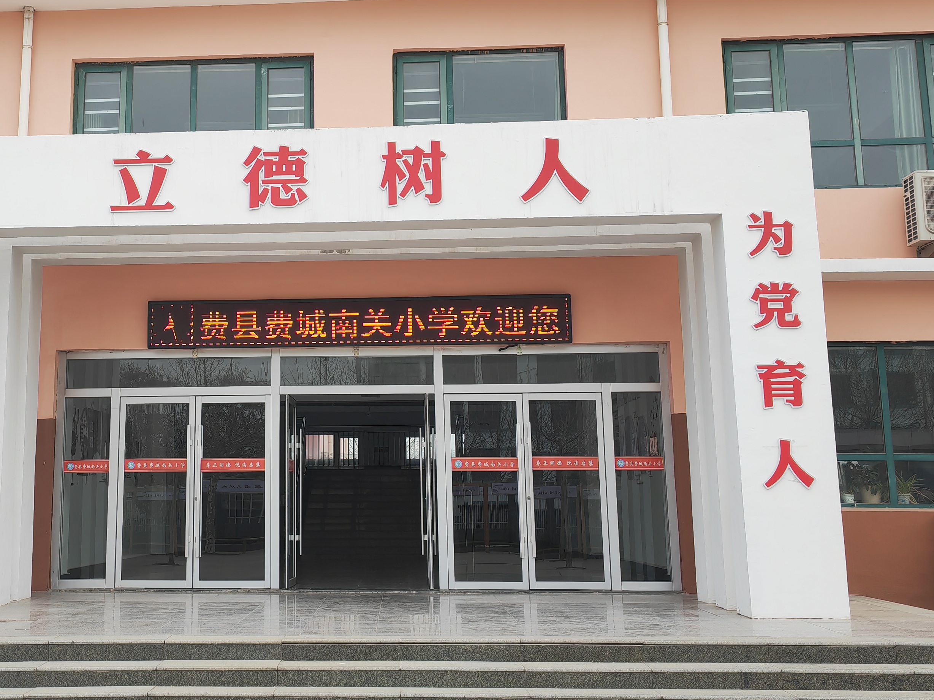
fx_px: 1214
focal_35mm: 45
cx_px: 310
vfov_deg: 32.1
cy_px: 293
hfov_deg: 41.5
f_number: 1.8
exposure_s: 1/460
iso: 50
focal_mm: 5.53
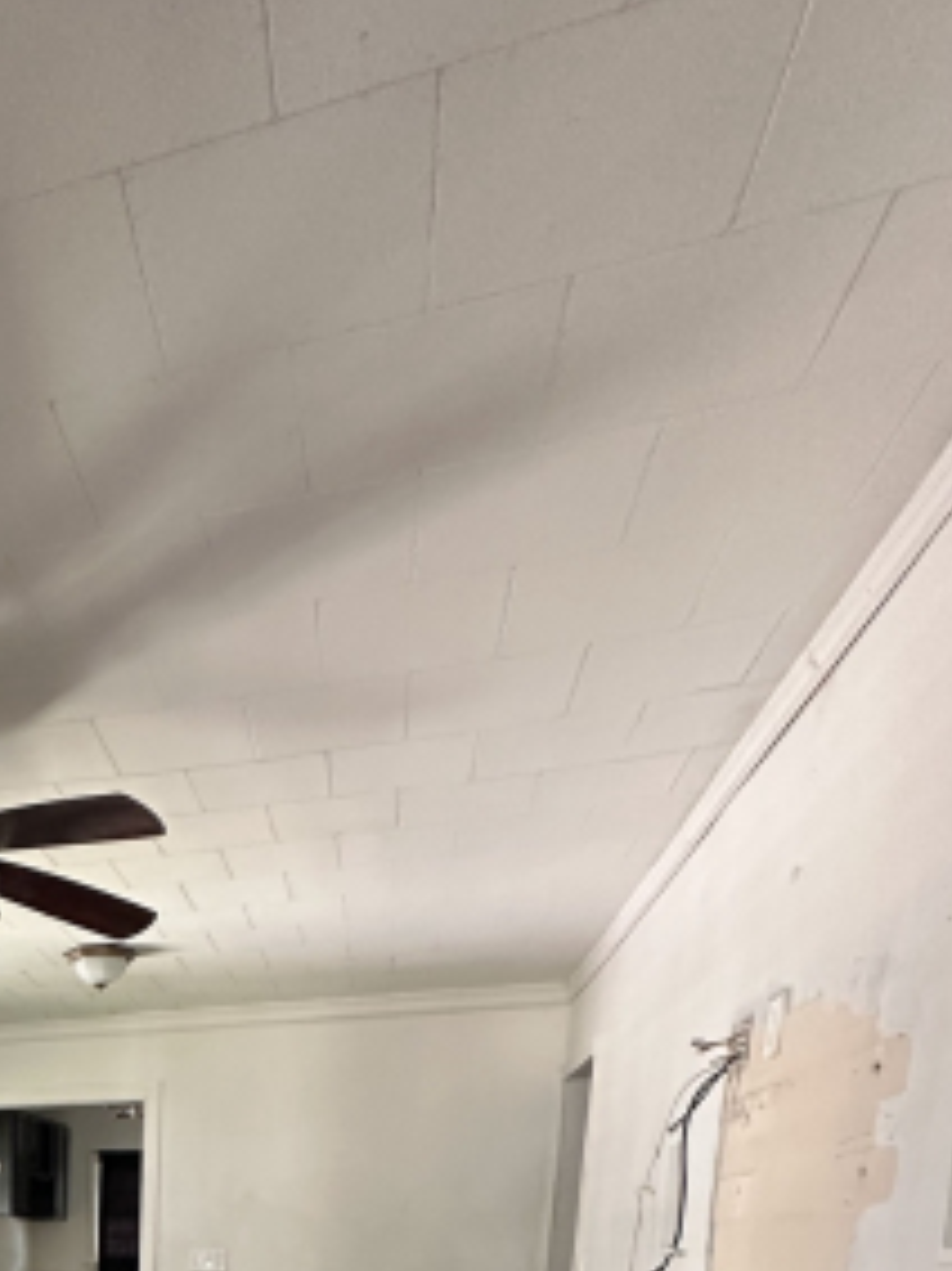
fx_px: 1211
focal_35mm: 33
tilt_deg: -9.1
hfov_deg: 37.1
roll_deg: -1.0
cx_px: -58
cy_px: 1462
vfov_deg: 41.4
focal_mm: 2.22
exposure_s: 1/60
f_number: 2.2
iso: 640
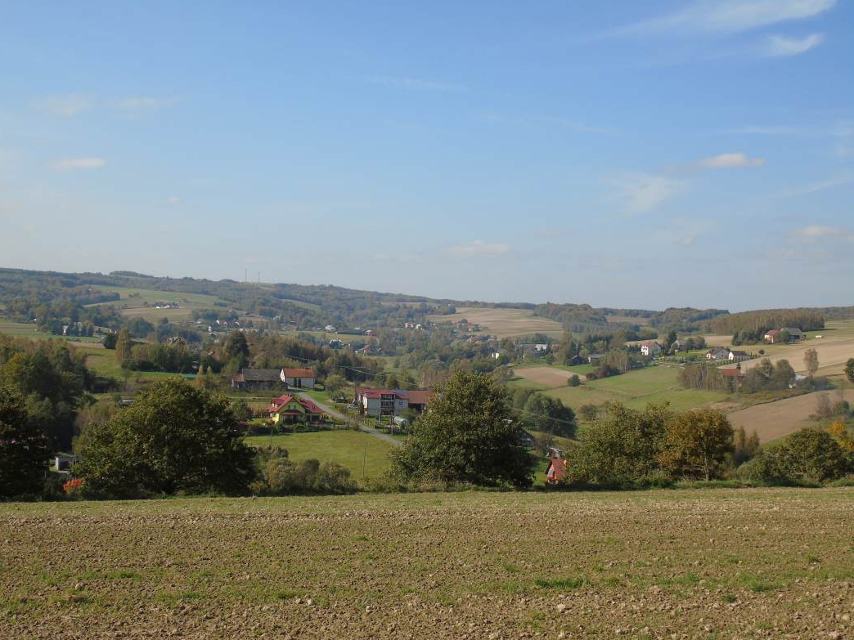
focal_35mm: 47
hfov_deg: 40.4
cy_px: 323
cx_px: 420
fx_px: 1160
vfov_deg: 30.9
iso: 80
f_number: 4.1
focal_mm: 8.2
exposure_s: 1/640
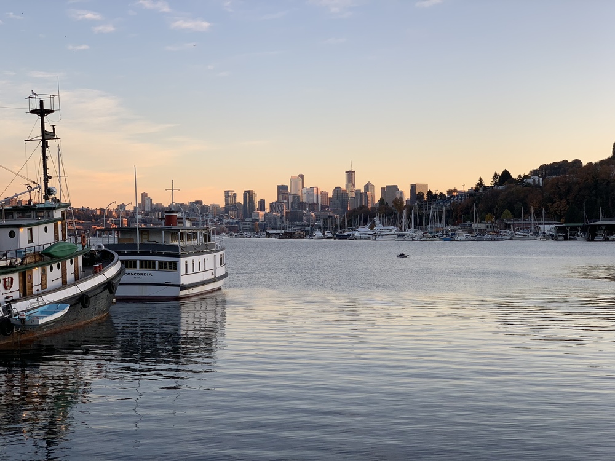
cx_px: 308
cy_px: 230
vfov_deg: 28.0
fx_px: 924
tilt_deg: +0.6
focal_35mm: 52
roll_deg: +0.3
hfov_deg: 36.8
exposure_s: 1/127
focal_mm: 6
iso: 16
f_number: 2.4
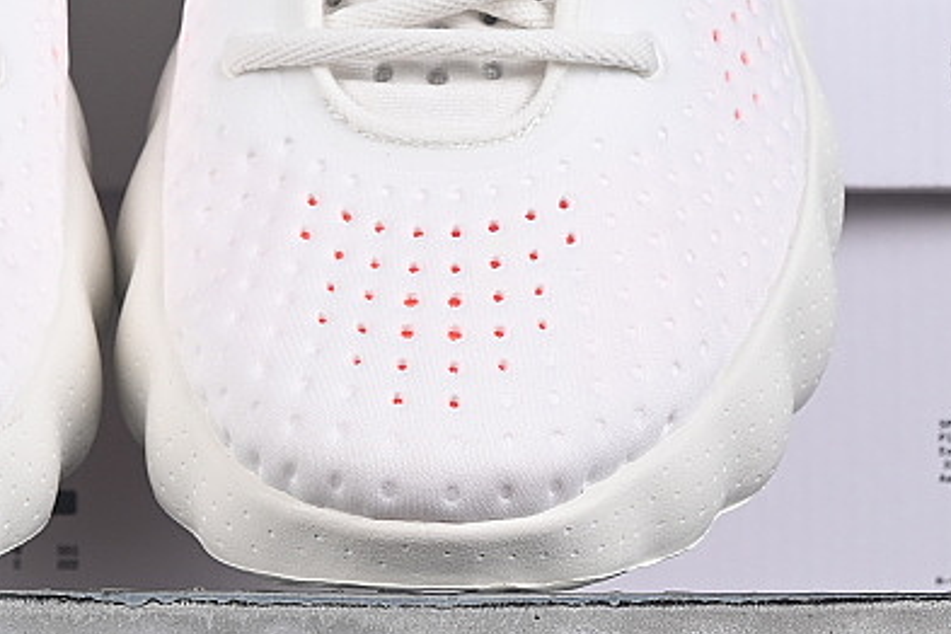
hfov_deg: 10.0
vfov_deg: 6.7
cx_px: 160
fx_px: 5441
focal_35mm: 206
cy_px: 56
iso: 160
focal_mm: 50
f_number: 8
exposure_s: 1/80
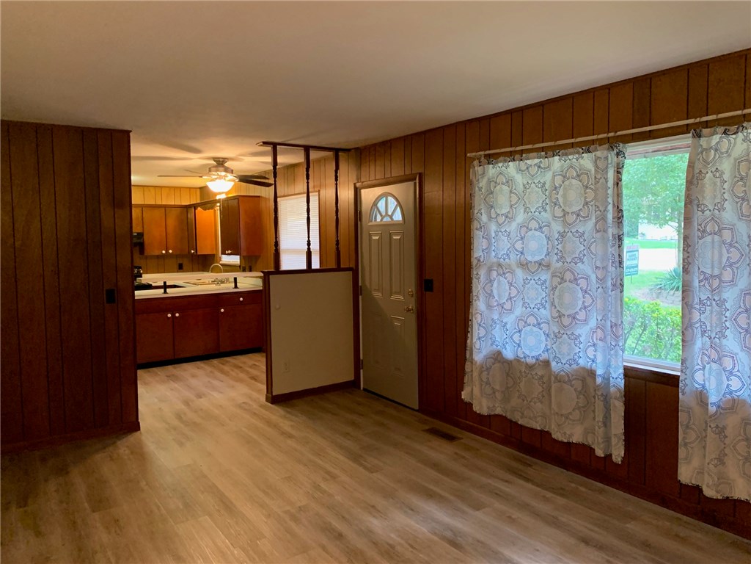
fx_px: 564
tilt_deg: -3.0
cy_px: 282
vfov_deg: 53.1
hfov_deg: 67.3
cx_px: 376
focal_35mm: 26
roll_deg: +0.4
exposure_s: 1/40
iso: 400
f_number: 1.8
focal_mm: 4.25
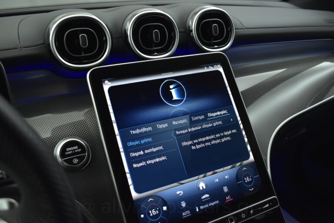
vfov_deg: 40.0
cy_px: 112
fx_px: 306
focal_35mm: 33
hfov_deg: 57.2
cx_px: 167
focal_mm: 22
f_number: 3.8
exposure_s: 1/100
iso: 1600
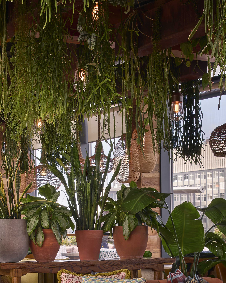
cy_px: 269
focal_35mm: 98
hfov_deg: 15.7
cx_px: 133
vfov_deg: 19.1
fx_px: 819
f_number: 8
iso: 100
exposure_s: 1/2.5
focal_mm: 35
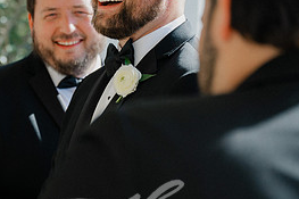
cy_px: 115
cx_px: 118
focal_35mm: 150
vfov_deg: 9.1
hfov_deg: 13.7
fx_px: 1245
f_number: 2.8
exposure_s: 1/640
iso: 40
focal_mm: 68
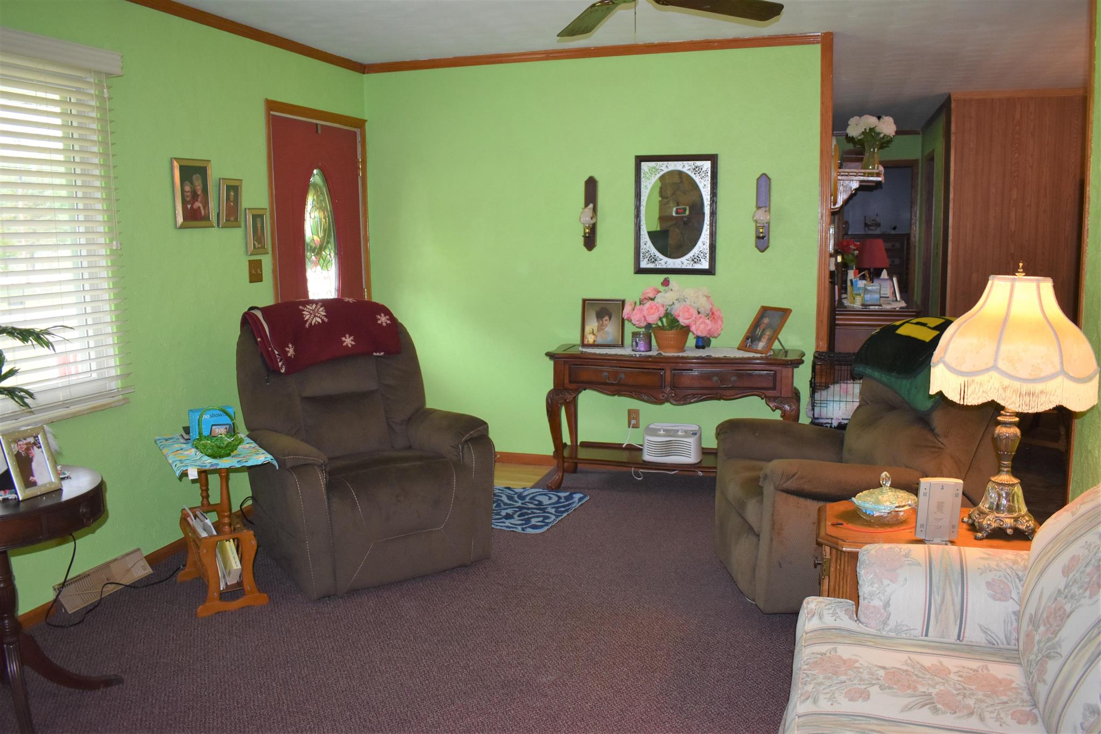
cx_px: 550
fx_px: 826
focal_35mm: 27
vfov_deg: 47.9
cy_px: 367
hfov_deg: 67.4
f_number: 3.5
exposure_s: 1/125
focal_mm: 18
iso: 1000
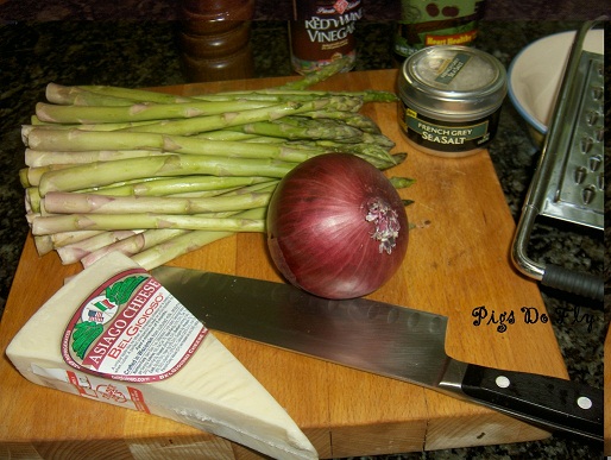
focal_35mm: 39
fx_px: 689
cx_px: 306
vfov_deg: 36.9
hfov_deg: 47.8
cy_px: 230
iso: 100
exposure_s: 1/60
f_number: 2.8
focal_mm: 8
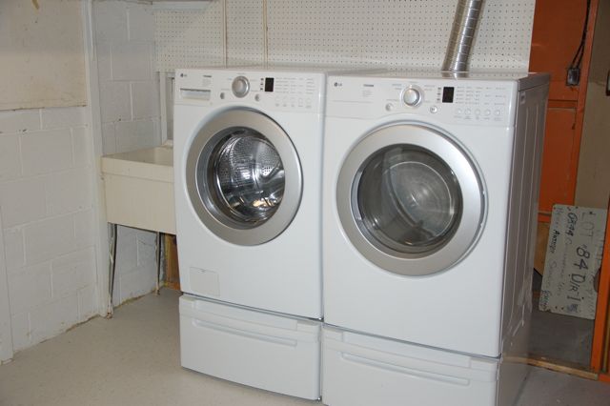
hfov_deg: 46.4
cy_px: 203
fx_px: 711
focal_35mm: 42
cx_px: 305
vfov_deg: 31.9
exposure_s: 1/60
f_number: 4.2
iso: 400
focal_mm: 28
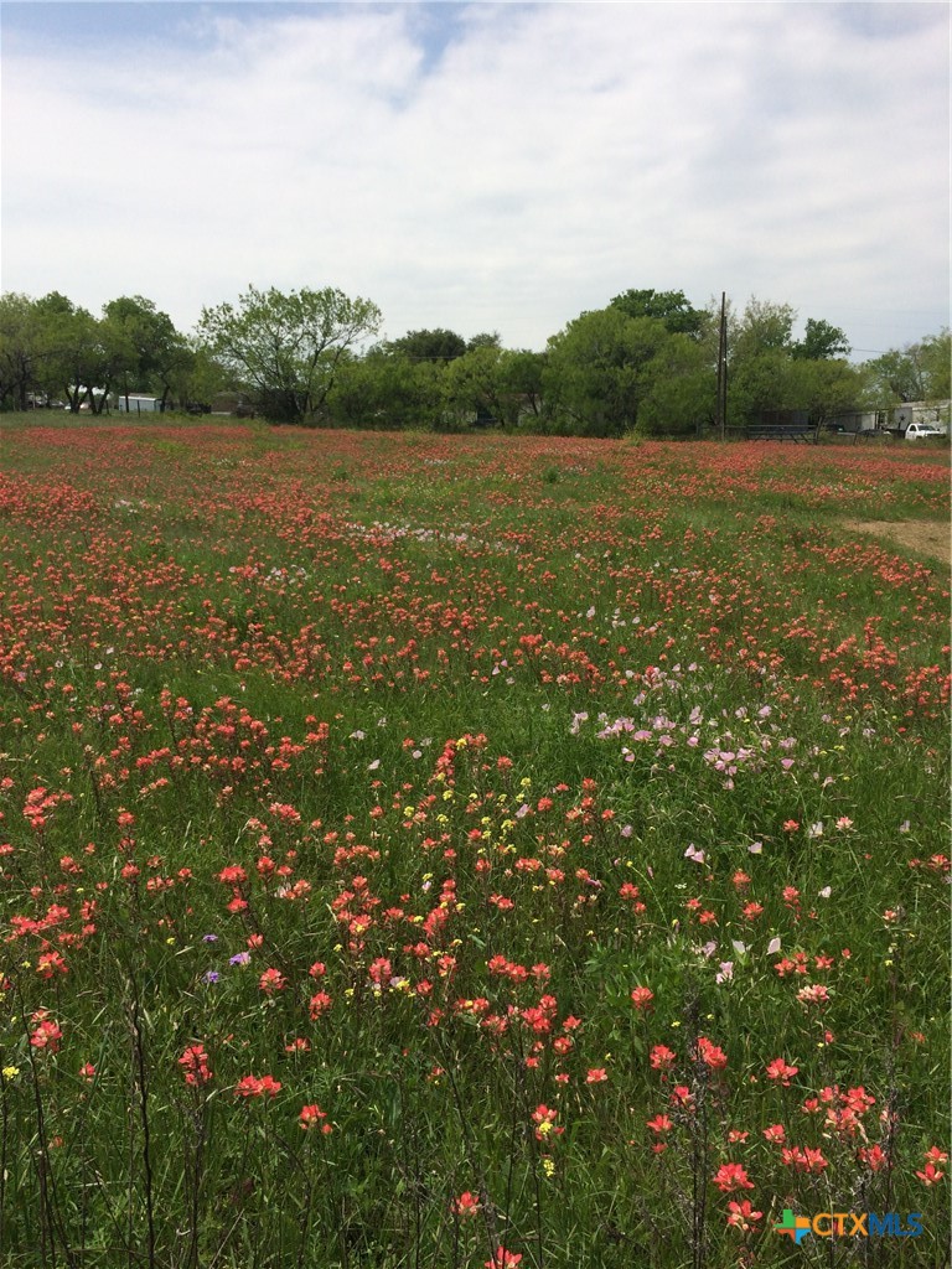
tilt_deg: -9.2
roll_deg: -0.3
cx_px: 476
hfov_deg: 48.2
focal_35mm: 29
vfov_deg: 61.7
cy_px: 634
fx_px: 1063
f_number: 2.2
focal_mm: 4.15
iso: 40
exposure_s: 1/4115
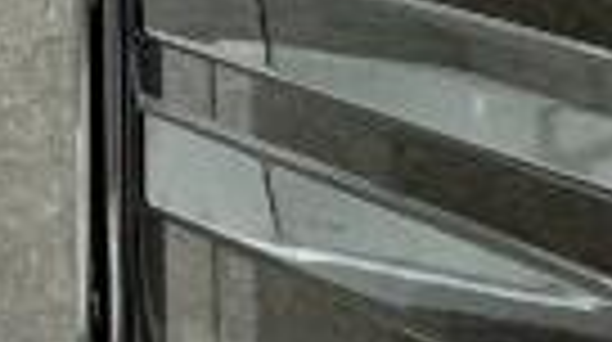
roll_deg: +0.5
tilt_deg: +0.4
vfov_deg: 9.4
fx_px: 1863
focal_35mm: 115
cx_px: -1251
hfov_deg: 11.1
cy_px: -477
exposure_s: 1/50
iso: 200
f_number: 2.2
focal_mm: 2.22
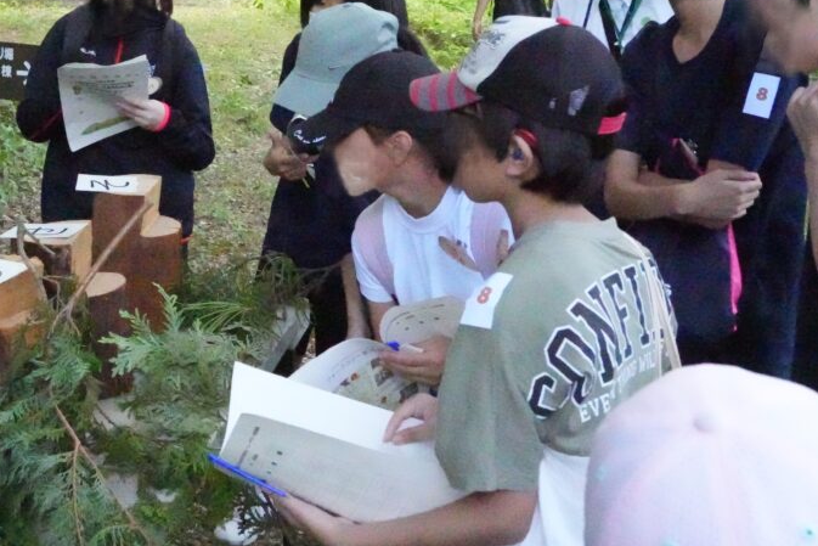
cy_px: 164
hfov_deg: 28.4
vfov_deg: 19.4
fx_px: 1591
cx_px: 213
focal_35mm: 70
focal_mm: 46
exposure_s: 1/4000
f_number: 11
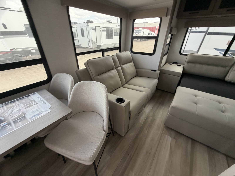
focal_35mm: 14
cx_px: 118
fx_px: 95
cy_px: 88
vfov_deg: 85.7
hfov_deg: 102.1
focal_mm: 2.22
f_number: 2.2
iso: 125
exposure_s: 1/121
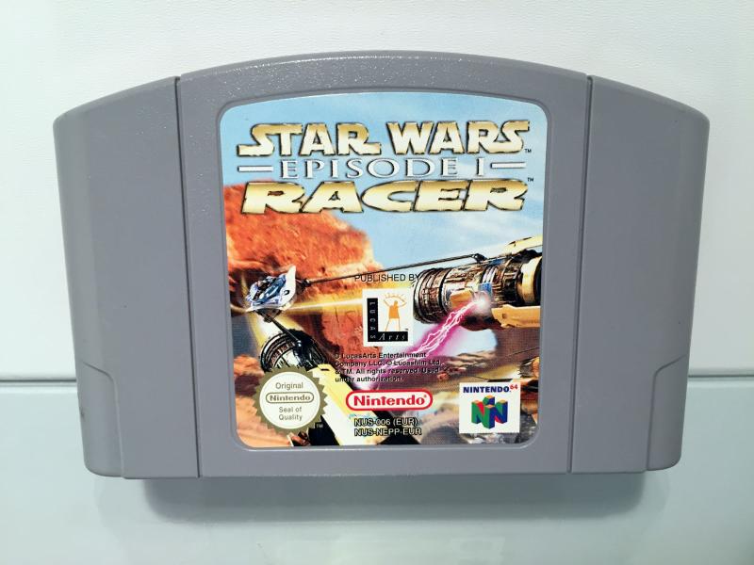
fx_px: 632
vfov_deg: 48.2
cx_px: 377
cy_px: 282
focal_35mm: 29
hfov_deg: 61.7
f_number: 2.2
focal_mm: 4.15
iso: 40
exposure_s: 1/33
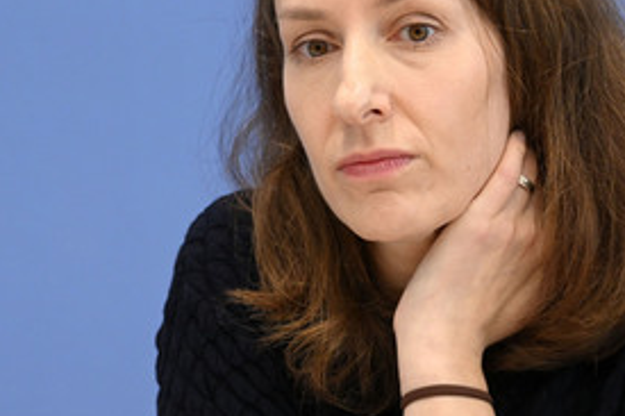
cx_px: 438
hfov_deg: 10.3
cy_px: 150
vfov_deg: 6.9
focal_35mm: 200
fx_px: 3470
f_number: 6.3
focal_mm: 122
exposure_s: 1/500
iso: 4000
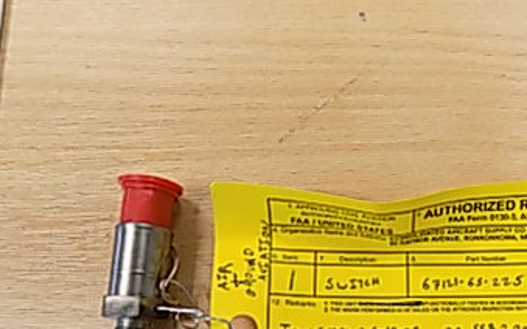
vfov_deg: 27.1
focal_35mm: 46
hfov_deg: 41.3
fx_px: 661
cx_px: 434
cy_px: 292
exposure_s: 1/30
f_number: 3.1
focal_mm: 4
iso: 160
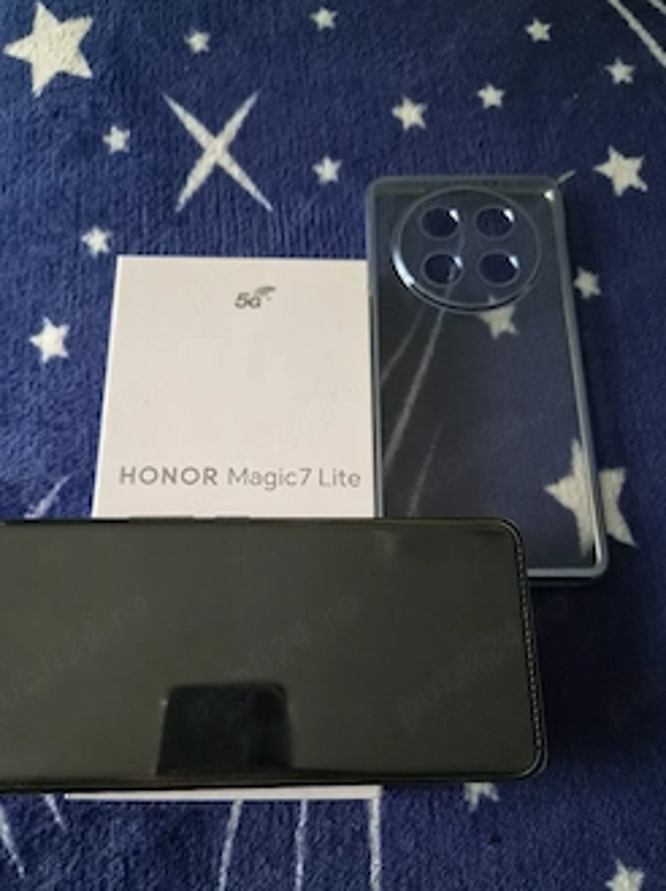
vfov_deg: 63.4
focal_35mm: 28
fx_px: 720
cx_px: 325
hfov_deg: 49.7
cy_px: 479
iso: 2500
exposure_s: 1/100
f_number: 1.8
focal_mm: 5.4
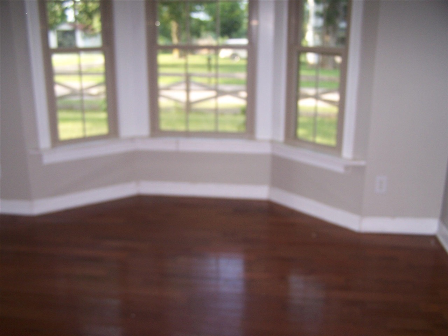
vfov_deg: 37.7
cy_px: 168
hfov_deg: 49.0
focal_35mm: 38
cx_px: 224
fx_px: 492
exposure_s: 1/60
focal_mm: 6.3
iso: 80
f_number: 2.8
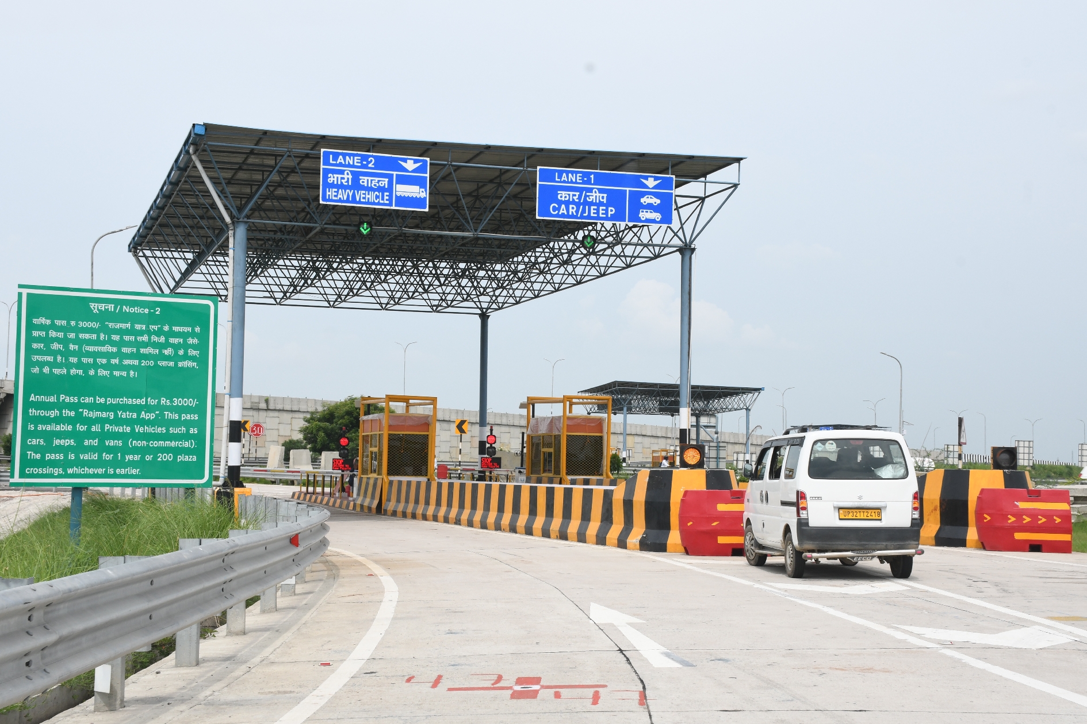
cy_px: 362
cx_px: 544
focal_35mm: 51
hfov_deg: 38.9
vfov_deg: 26.5
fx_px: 1540
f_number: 13
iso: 250
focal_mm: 34
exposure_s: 1/250
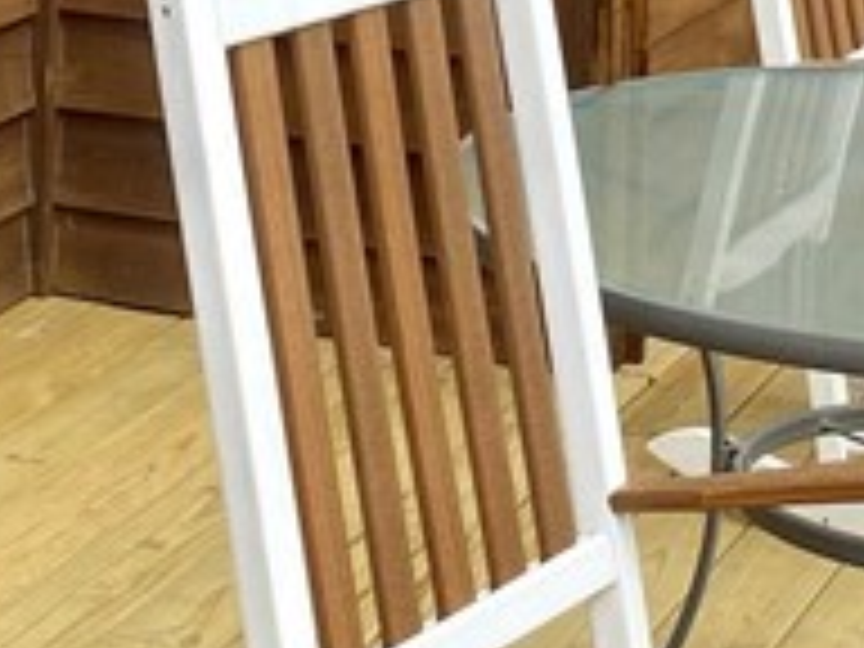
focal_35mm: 139
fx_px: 3469
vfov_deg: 10.3
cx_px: 508
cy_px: -310
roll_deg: -1.9
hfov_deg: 14.2
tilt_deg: -7.5
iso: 32
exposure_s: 1/1484
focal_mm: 4.25
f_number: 1.8
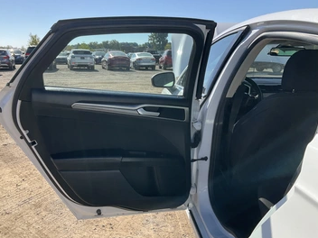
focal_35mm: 33
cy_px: 120
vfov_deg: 42.9
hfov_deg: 55.2
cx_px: 143
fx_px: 303
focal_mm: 3
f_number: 1.8
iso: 25
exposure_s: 1/1055
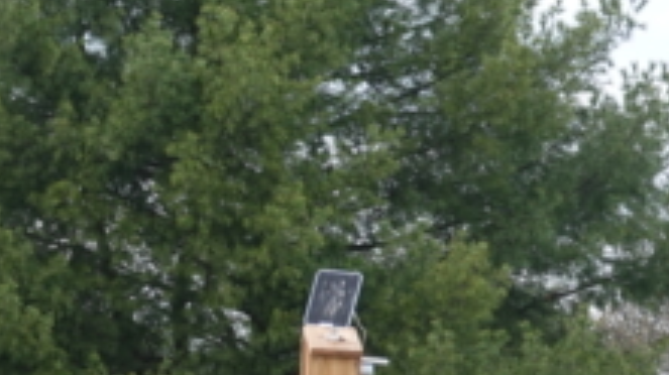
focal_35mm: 465
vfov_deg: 2.6
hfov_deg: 4.6
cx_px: -283
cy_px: 439
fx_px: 8244
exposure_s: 1/250
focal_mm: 51.14
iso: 100
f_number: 4
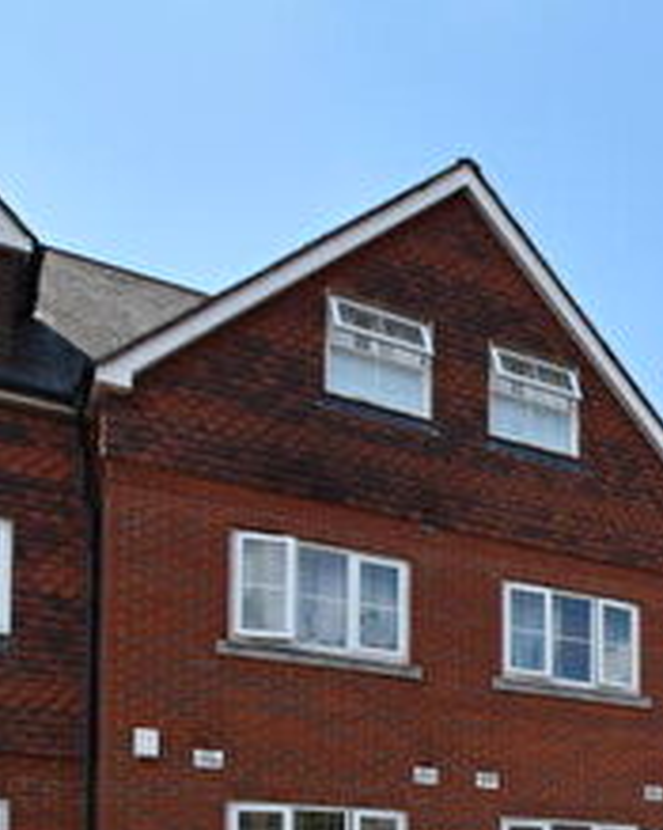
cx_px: 959
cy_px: 877
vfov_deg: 36.0
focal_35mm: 45
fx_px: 1105
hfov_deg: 26.0
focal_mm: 10
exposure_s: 1/200
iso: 100
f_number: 7.1
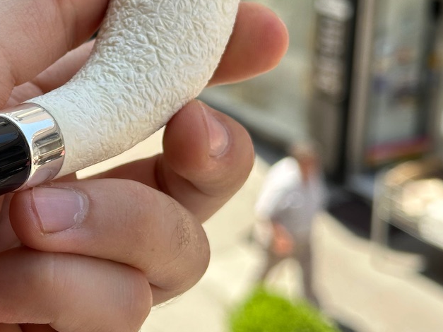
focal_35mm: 98
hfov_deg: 19.4
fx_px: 1254
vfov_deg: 15.0
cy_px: 88
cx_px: -5
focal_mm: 6.86
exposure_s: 1/724
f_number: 1.78
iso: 64
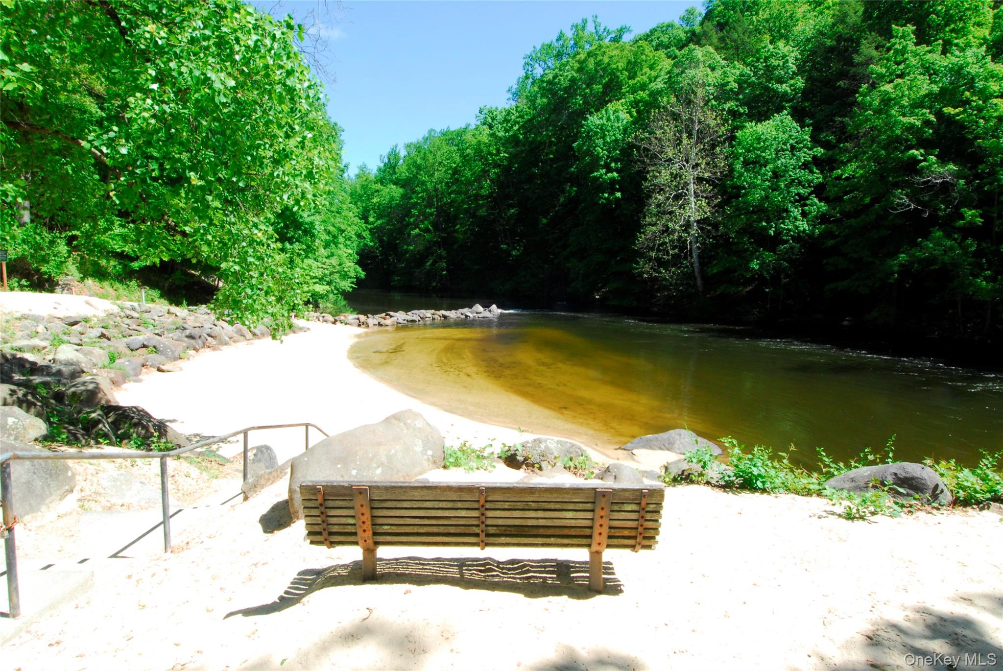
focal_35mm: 18
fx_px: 502
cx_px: 502
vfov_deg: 67.5
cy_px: 336
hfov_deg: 89.9
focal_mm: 12
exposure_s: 1/40
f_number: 22
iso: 400
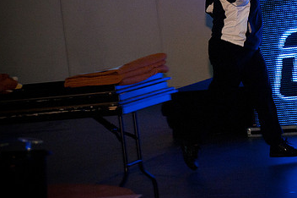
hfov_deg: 15.1
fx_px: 1119
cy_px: 38
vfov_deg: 10.1
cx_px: 219
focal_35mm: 136
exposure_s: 1/80
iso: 500
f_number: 2.8
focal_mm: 55
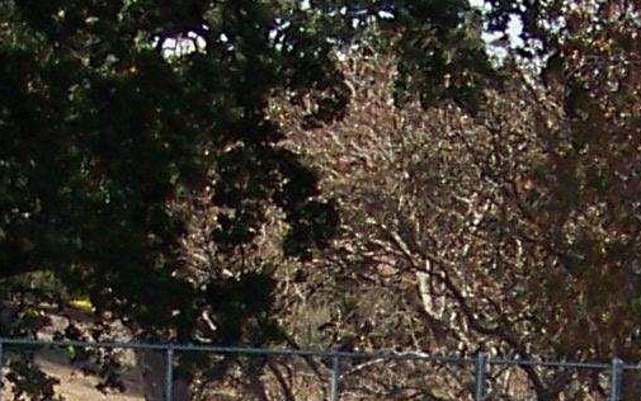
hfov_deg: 9.0
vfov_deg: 5.5
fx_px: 4054
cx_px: 496
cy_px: 831
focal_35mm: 232
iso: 64
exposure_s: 1/800
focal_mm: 5.85
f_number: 2.8
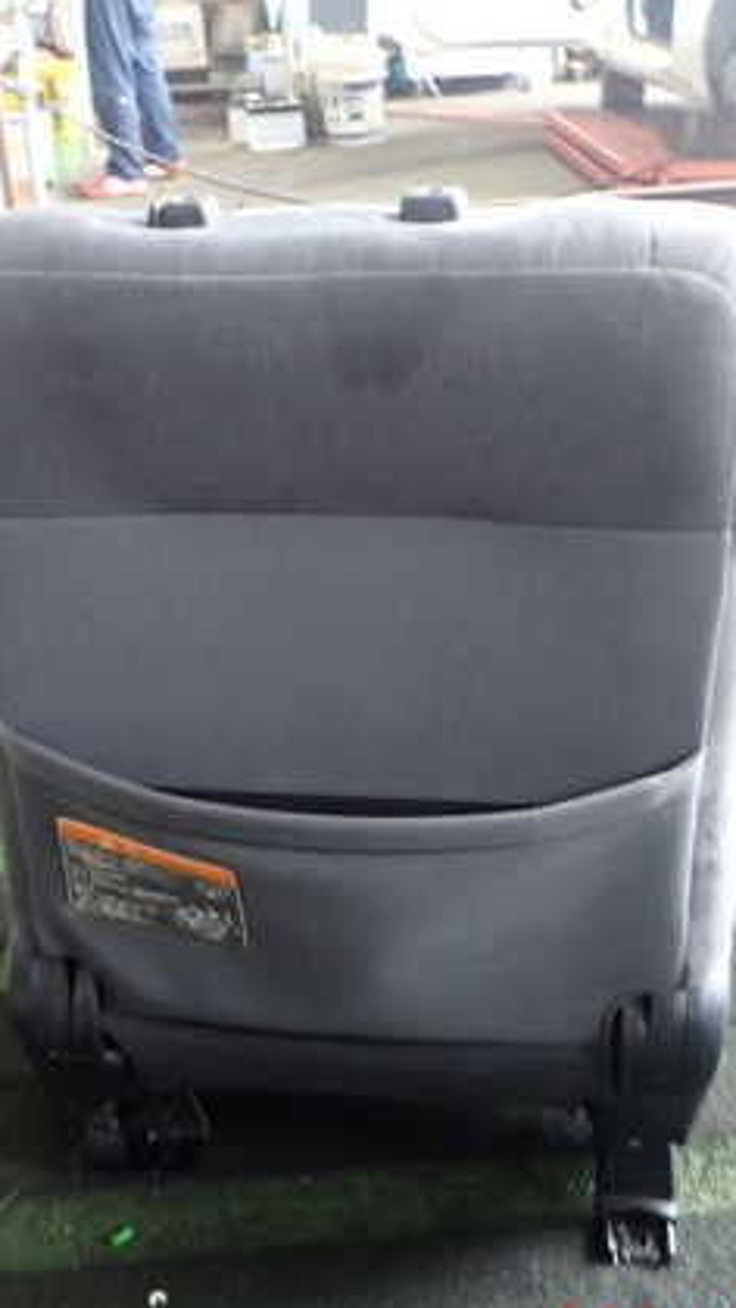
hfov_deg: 30.4
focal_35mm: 39
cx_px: 331
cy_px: 674
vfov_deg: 51.6
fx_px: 1352
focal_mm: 4.5
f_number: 2
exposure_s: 1/30
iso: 400
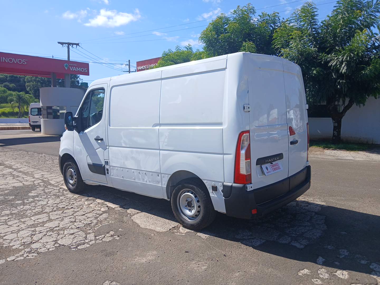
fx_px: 285
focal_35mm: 26
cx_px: 190
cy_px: 142
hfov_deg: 67.3
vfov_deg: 53.1
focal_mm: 3.98
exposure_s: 1/597
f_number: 1.8
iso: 20
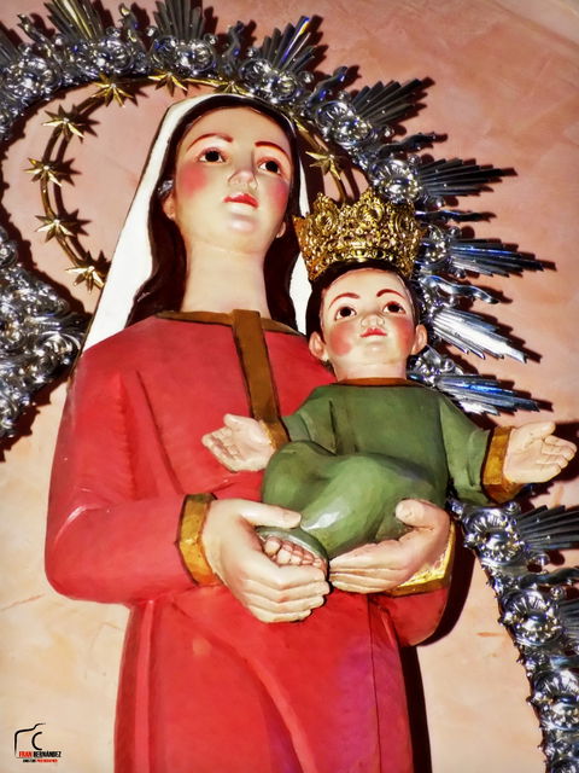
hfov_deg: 12.6
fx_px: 2632
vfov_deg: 16.7
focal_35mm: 118
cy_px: 386
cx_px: 290
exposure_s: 1/30
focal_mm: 20.9
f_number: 4.8
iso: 500
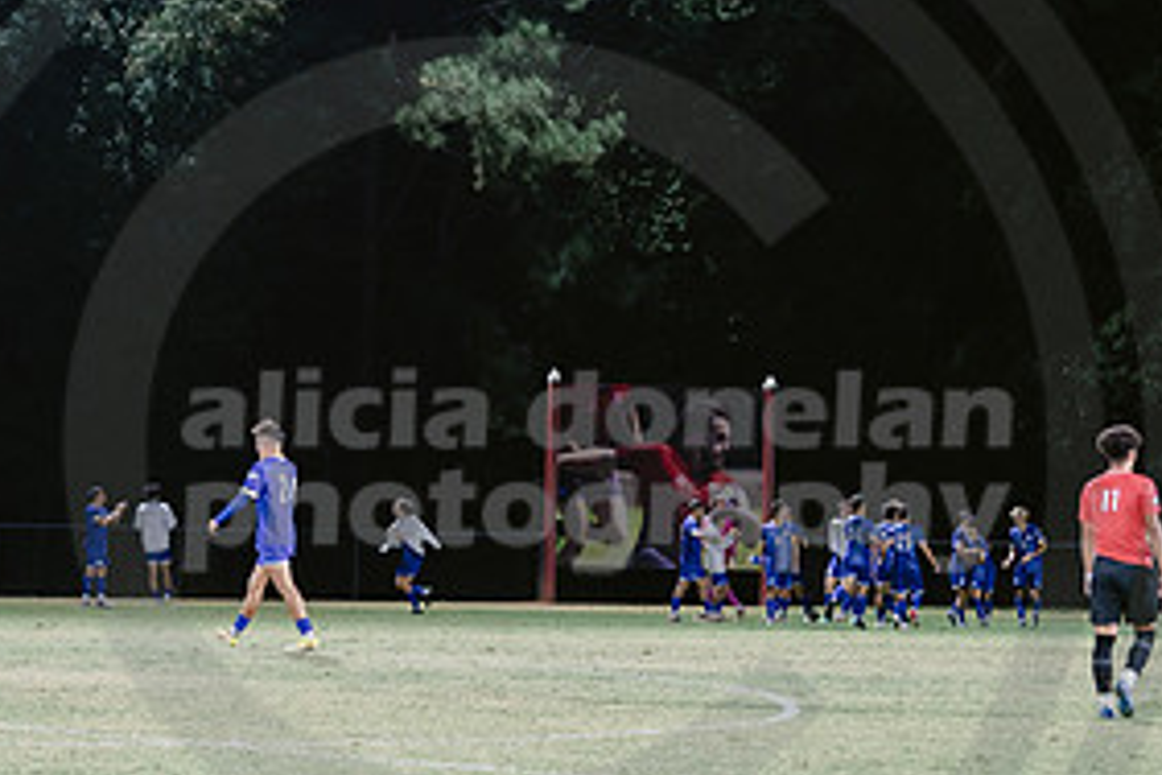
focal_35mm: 185
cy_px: 456
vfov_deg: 7.4
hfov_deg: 11.1
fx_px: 5971
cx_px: 470
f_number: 3.5
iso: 2000
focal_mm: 90
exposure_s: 1/160
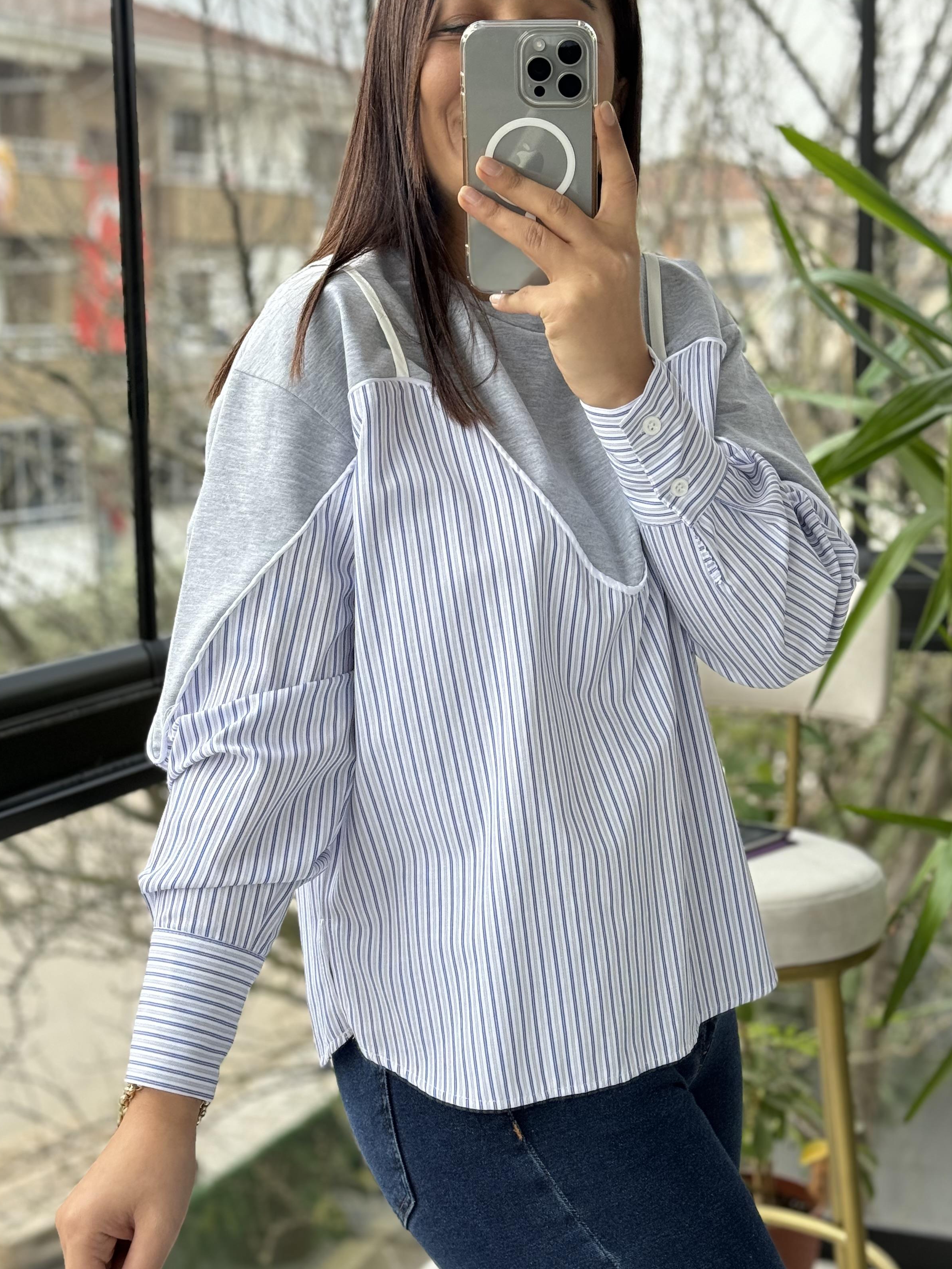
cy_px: 617
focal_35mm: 61
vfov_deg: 31.7
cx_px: 531
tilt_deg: -19.0
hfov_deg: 24.0
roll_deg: +0.1
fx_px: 2237
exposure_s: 1/138
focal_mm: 6.86
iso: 100
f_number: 1.78
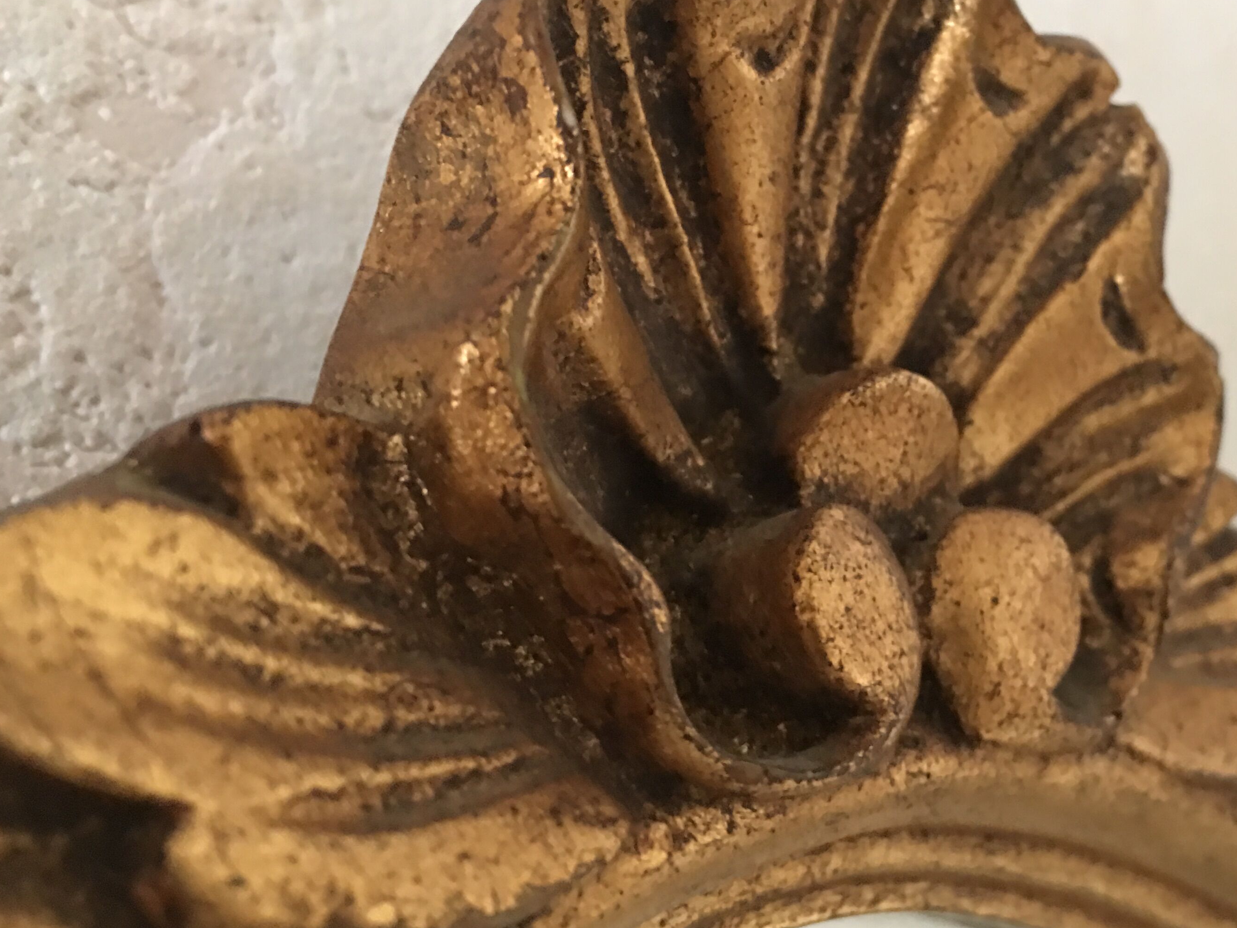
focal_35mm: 44
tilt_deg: +6.2
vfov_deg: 32.8
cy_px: 377
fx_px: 1572
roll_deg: +1.5
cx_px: 874
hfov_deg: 42.1
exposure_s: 1/4
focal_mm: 4.15
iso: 100
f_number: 2.2
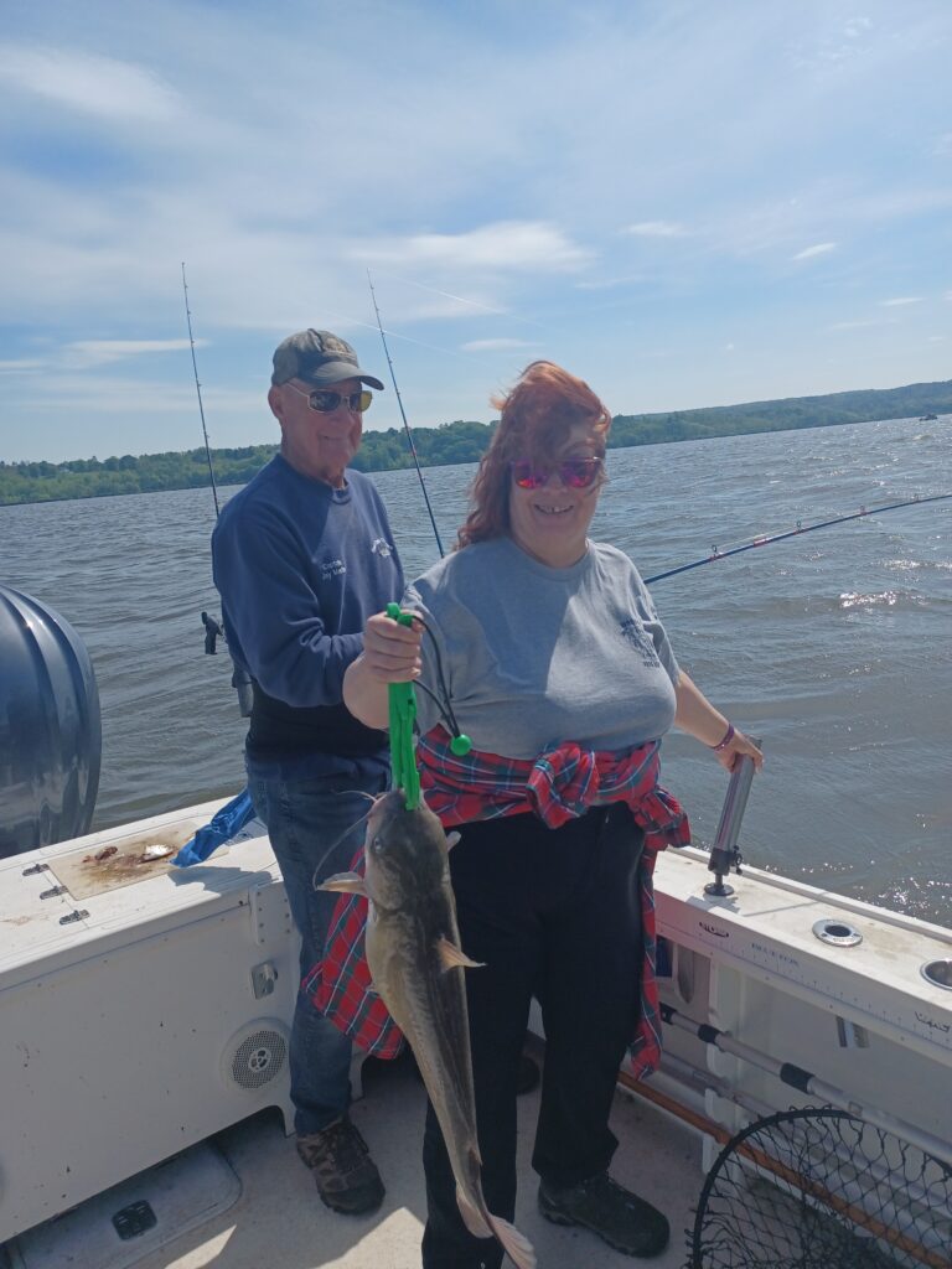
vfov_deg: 69.4
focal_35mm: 25
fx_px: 917
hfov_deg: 54.9
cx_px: 476
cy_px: 634
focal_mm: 4.6
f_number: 1.8
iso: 32
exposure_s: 1/838
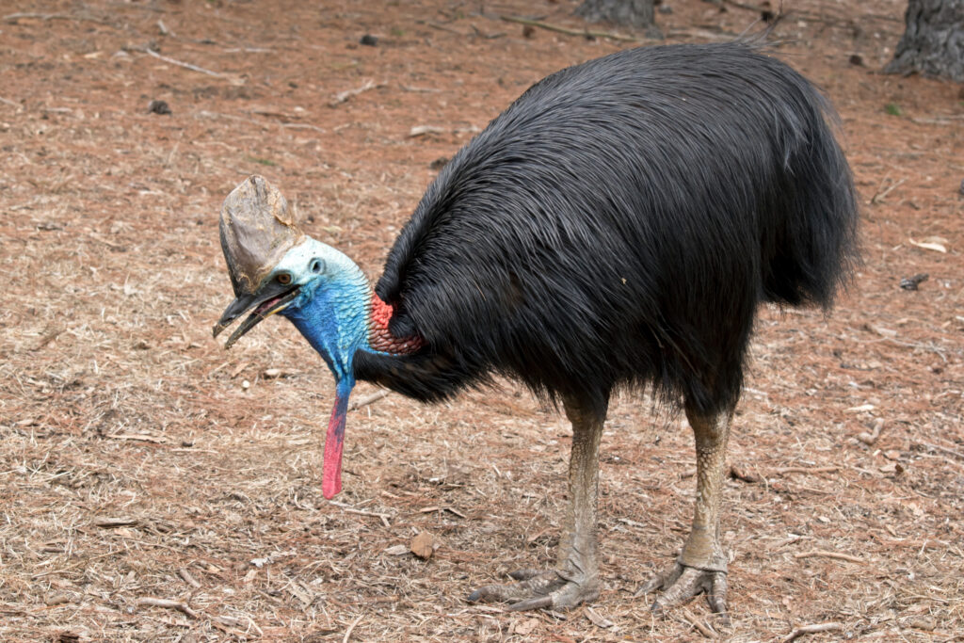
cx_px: 482
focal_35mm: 82
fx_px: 2209
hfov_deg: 24.6
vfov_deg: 16.6
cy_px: 322
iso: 400
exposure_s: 1/250
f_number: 8
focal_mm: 55
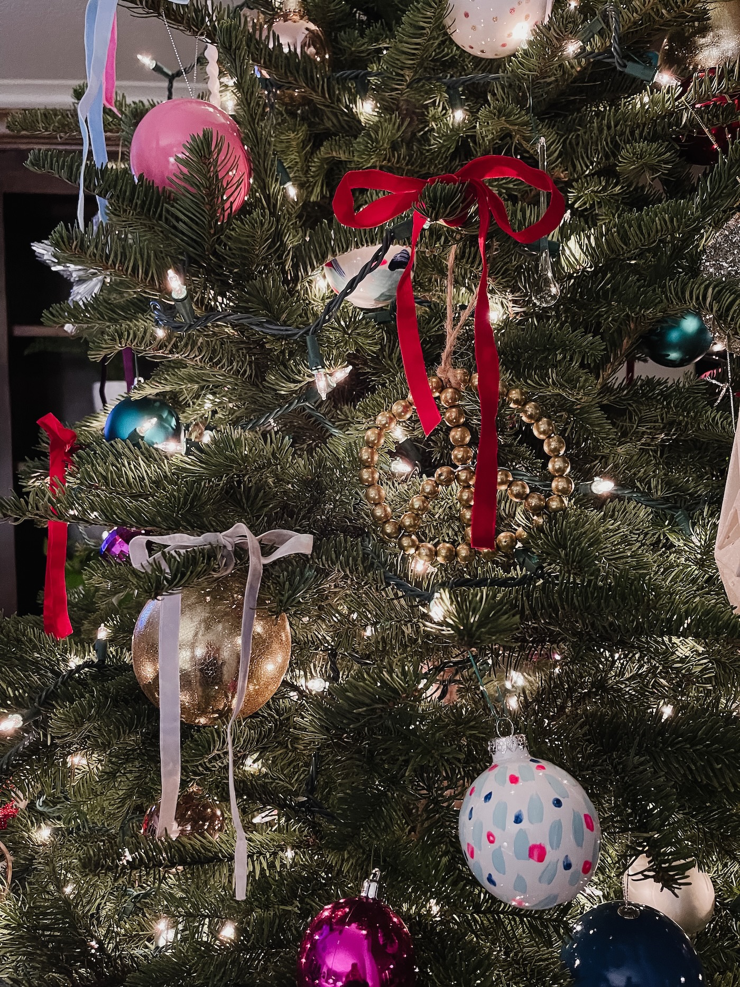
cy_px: 494
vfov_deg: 69.4
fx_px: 713
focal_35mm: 25
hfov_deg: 54.9
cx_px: 370
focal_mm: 5.1
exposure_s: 1/30
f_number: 1.6
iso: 800
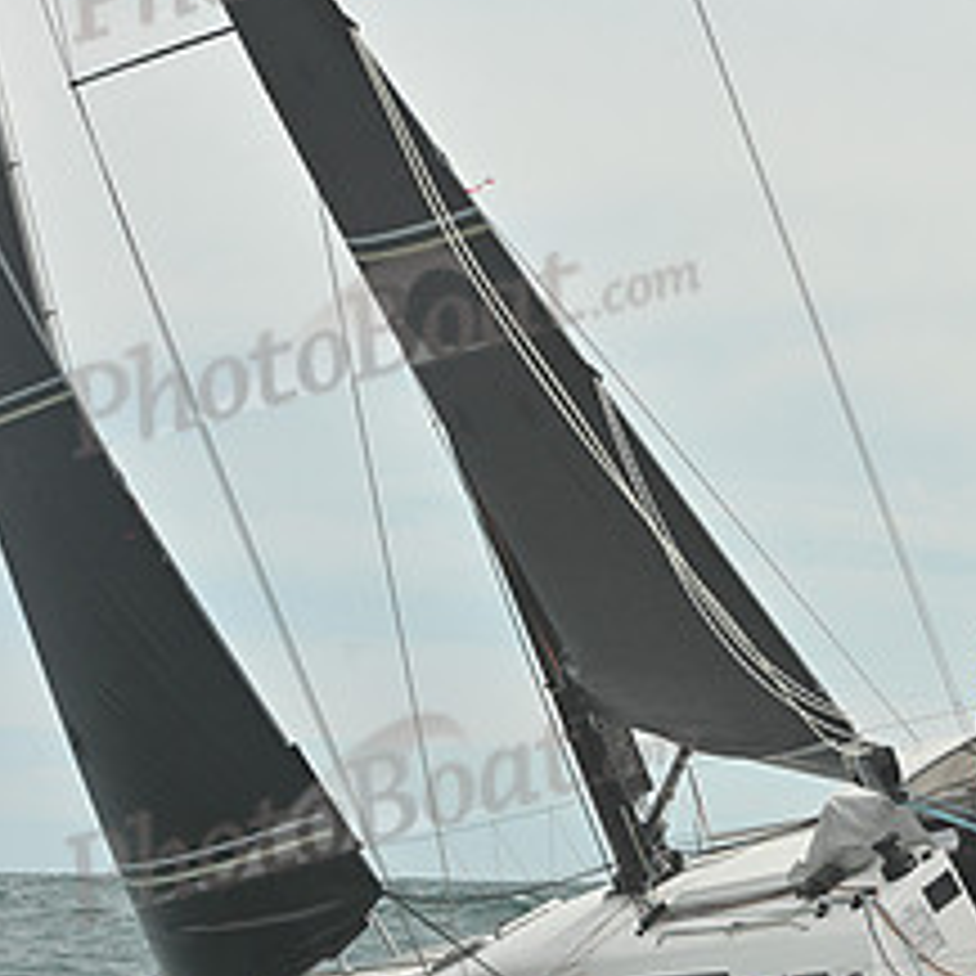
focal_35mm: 159
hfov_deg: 10.9
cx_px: 936
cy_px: 510
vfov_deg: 11.0
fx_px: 5072
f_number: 10
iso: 320
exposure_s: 1/1250
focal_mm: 70
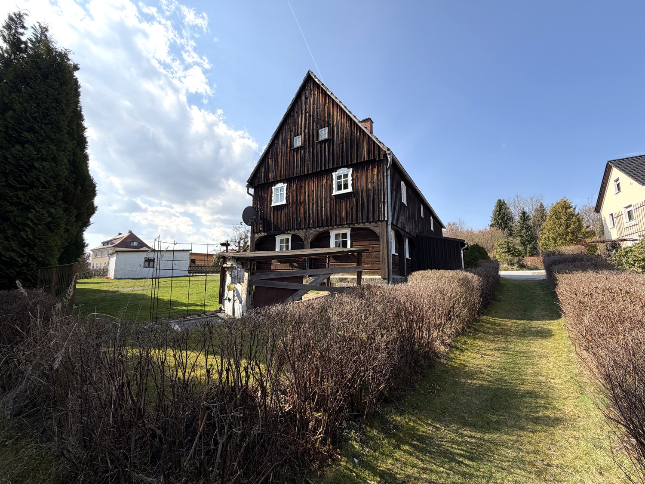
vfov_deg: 85.7
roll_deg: +0.3
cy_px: 242
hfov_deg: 102.1
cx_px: 322
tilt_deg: +8.3
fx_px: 261
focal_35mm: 14
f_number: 2.2
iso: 25
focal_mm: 2.22
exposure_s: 1/770
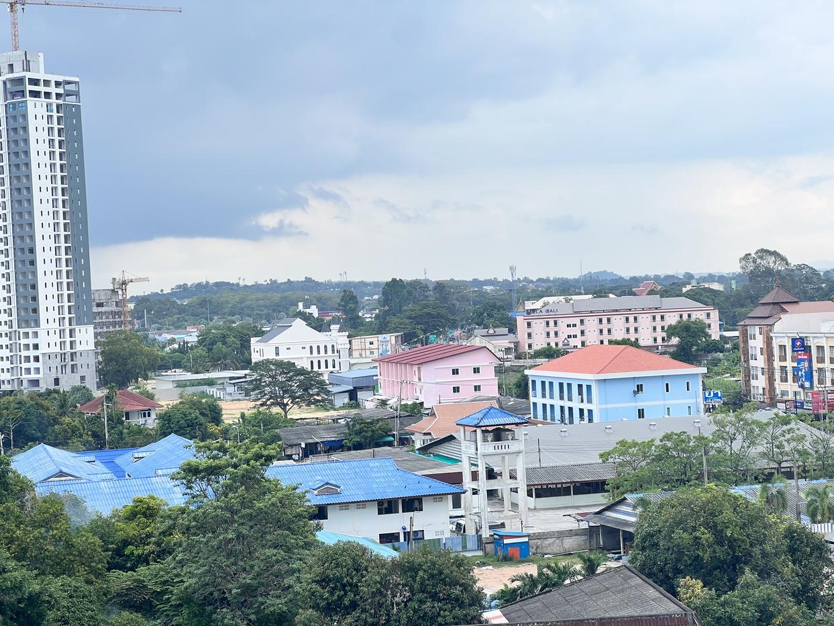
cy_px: 313
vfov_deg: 19.1
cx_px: 417
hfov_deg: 25.3
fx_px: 1855
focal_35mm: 77
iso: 32
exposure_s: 1/100
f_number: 2.8
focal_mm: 9
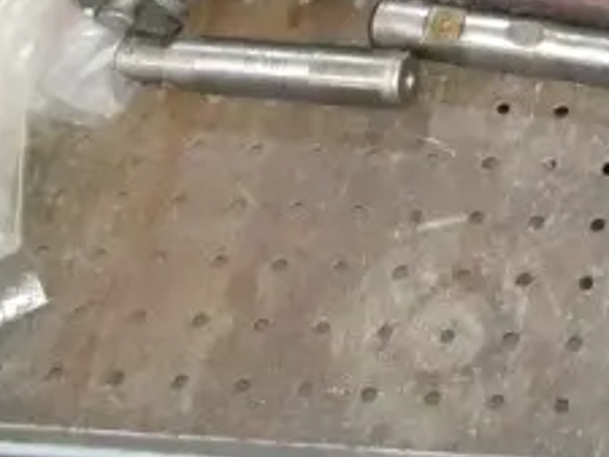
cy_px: -189
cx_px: 937
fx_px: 1919
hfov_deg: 16.3
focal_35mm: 109
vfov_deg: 13.0
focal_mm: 4.3
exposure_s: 1/60
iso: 800
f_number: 3.3
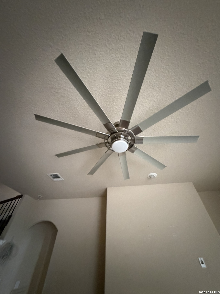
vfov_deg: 102.1
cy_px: 147
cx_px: 110
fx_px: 119
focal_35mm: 14
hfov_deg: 85.7
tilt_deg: +43.9
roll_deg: -2.5
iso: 1250
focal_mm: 2.22
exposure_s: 1/45
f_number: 2.2
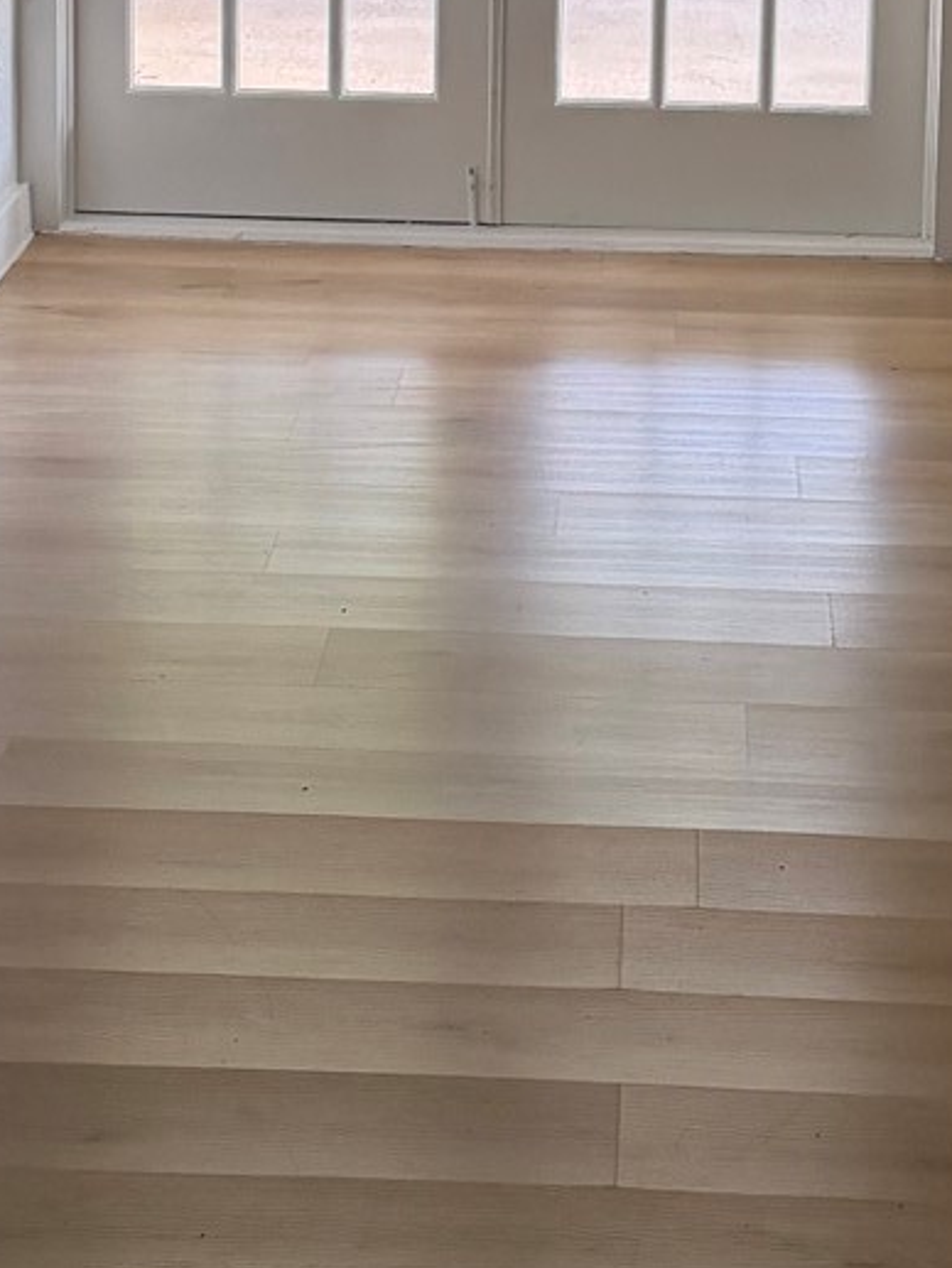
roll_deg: -1.3
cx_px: 515
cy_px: -34
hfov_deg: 15.6
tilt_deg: -9.1
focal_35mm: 95
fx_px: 3482
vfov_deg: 19.9
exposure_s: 1/121
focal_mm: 6.76
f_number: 1.78
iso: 160
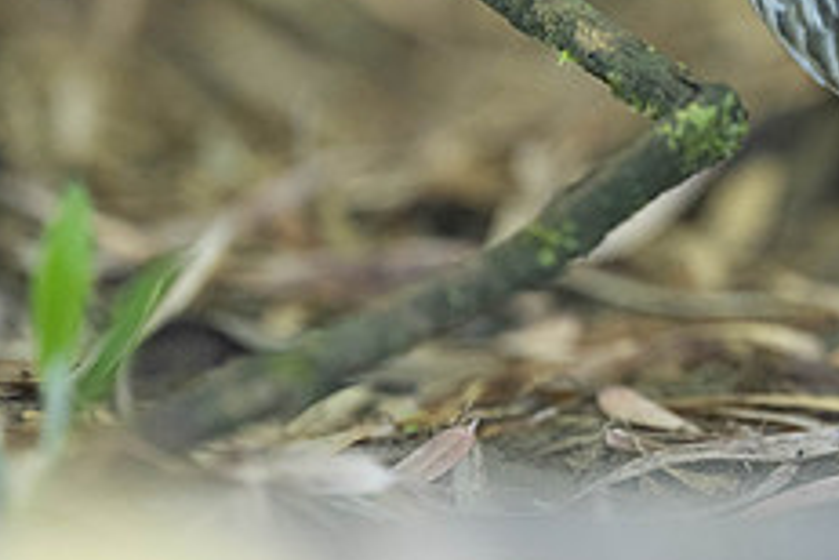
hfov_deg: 1.6
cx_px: 999
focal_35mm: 1301
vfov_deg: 1.1
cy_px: -49
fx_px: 30318
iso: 1600
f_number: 2.8
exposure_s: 1/400
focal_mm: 400
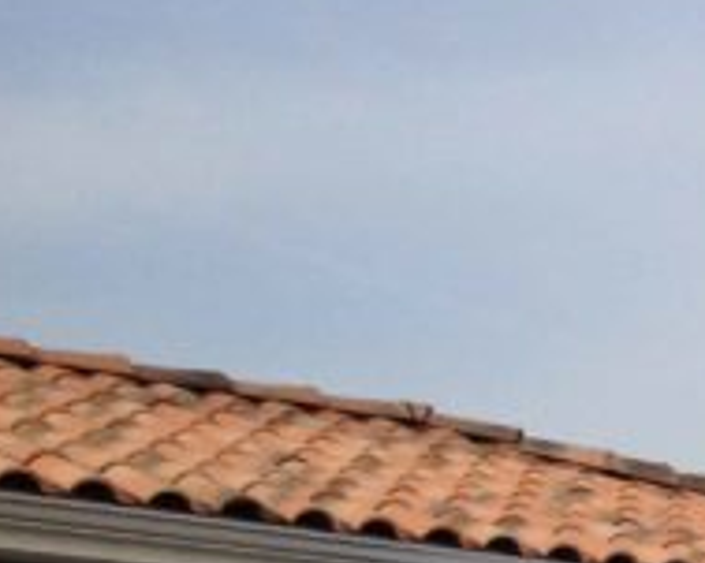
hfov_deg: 12.3
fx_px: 2899
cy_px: 1025
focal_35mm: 139
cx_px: 1414
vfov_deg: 10.4
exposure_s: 1/1346
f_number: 2.4
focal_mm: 4.28
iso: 50
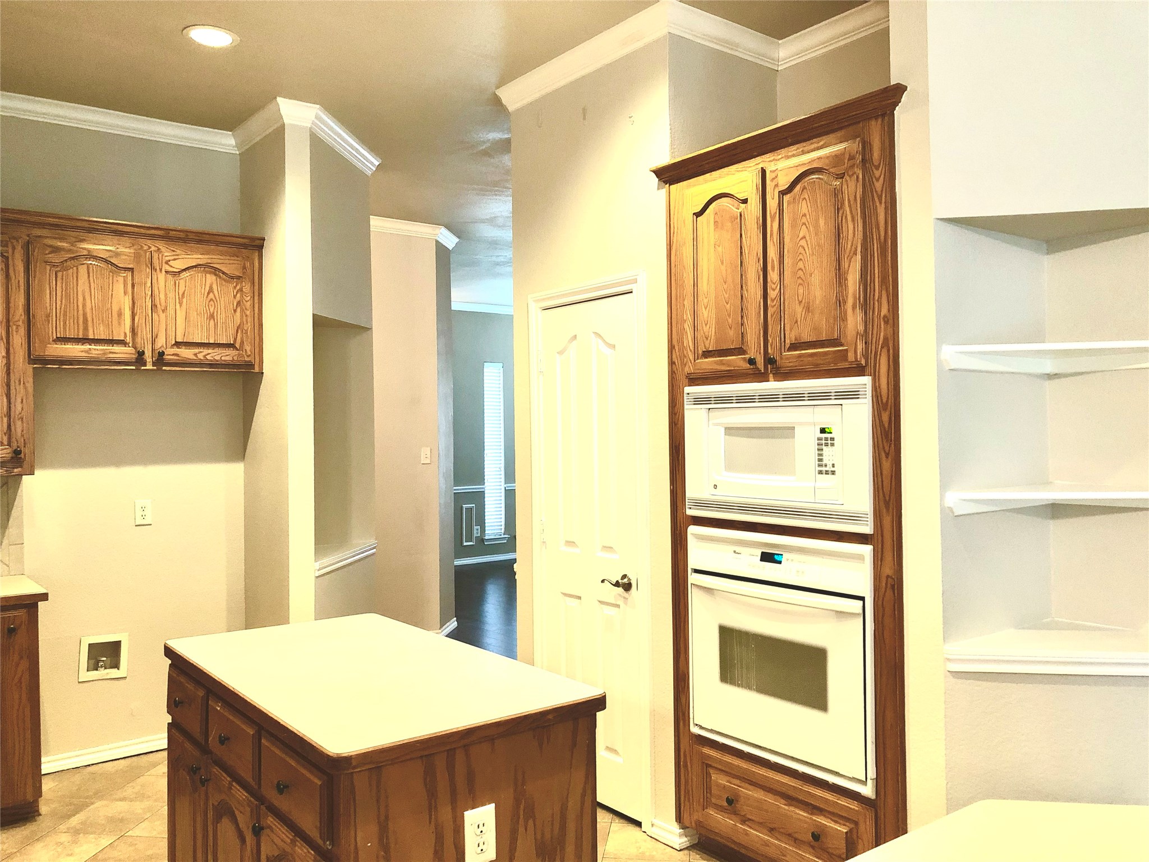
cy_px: 431
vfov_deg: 49.7
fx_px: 929
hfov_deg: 63.4
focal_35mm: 28
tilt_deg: +0.6
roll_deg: +1.2
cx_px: 574
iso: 80
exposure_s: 1/15
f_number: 1.8
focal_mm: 4
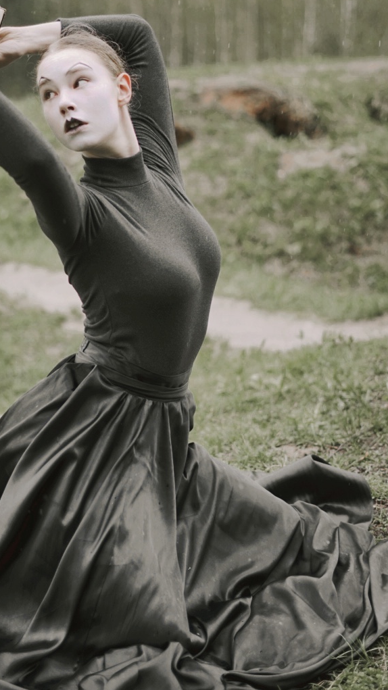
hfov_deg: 14.5
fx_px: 1519
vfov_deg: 25.5
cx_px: 97
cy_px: 245
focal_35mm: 83
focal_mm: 50
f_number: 1.8
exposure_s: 1/640
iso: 125
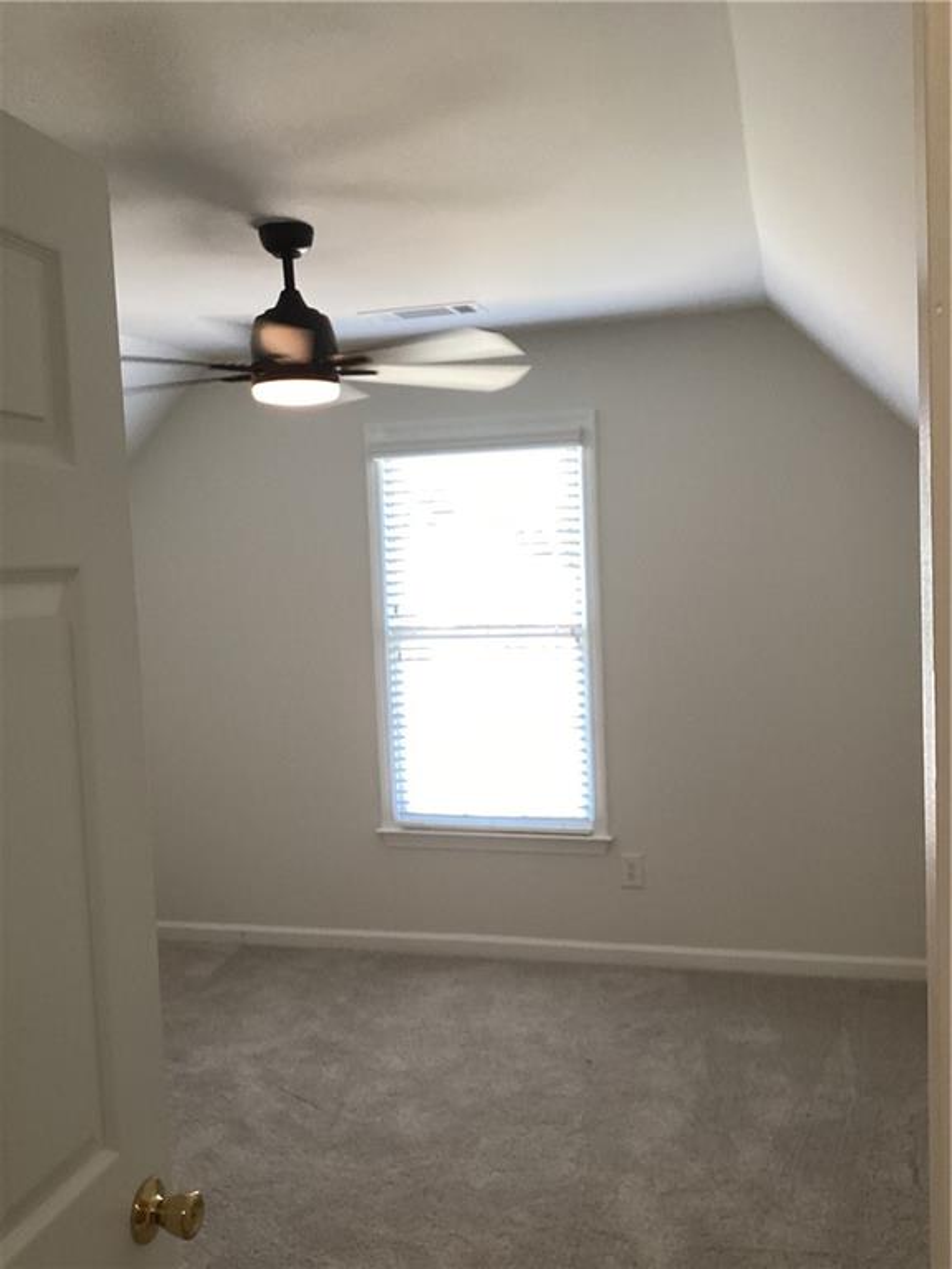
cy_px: 634
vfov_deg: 58.4
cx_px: 476
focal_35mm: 31
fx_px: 1137
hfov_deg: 45.4
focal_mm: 3.3
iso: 100
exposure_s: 1/60
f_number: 2.4
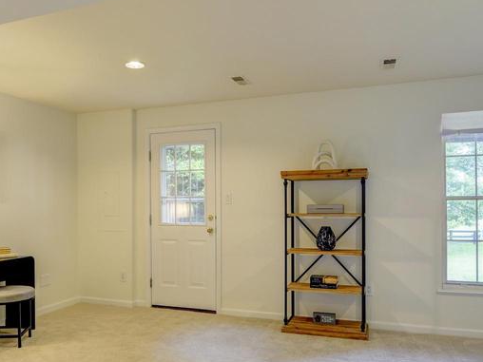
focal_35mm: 31
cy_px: 203
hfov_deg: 57.9
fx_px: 433
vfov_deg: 45.3
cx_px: 196
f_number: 5.6
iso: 200
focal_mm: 16
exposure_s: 1/8
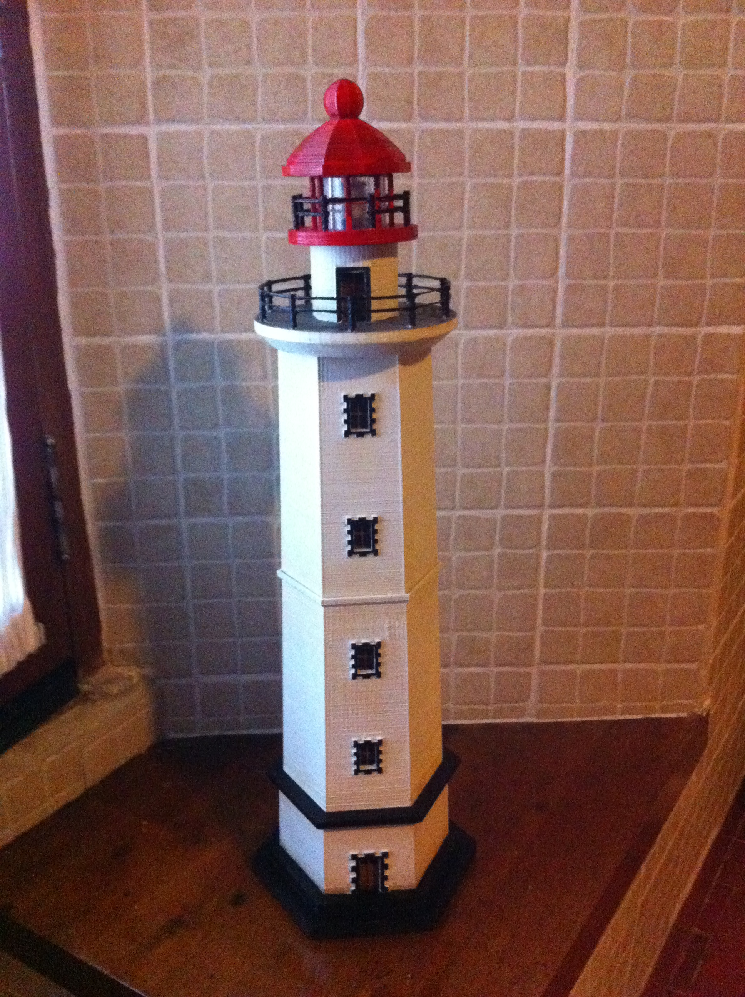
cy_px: 498
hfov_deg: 40.6
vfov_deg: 52.7
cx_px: 372
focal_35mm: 35
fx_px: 1007
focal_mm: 3.85
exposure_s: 1/15
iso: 1000
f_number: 2.8
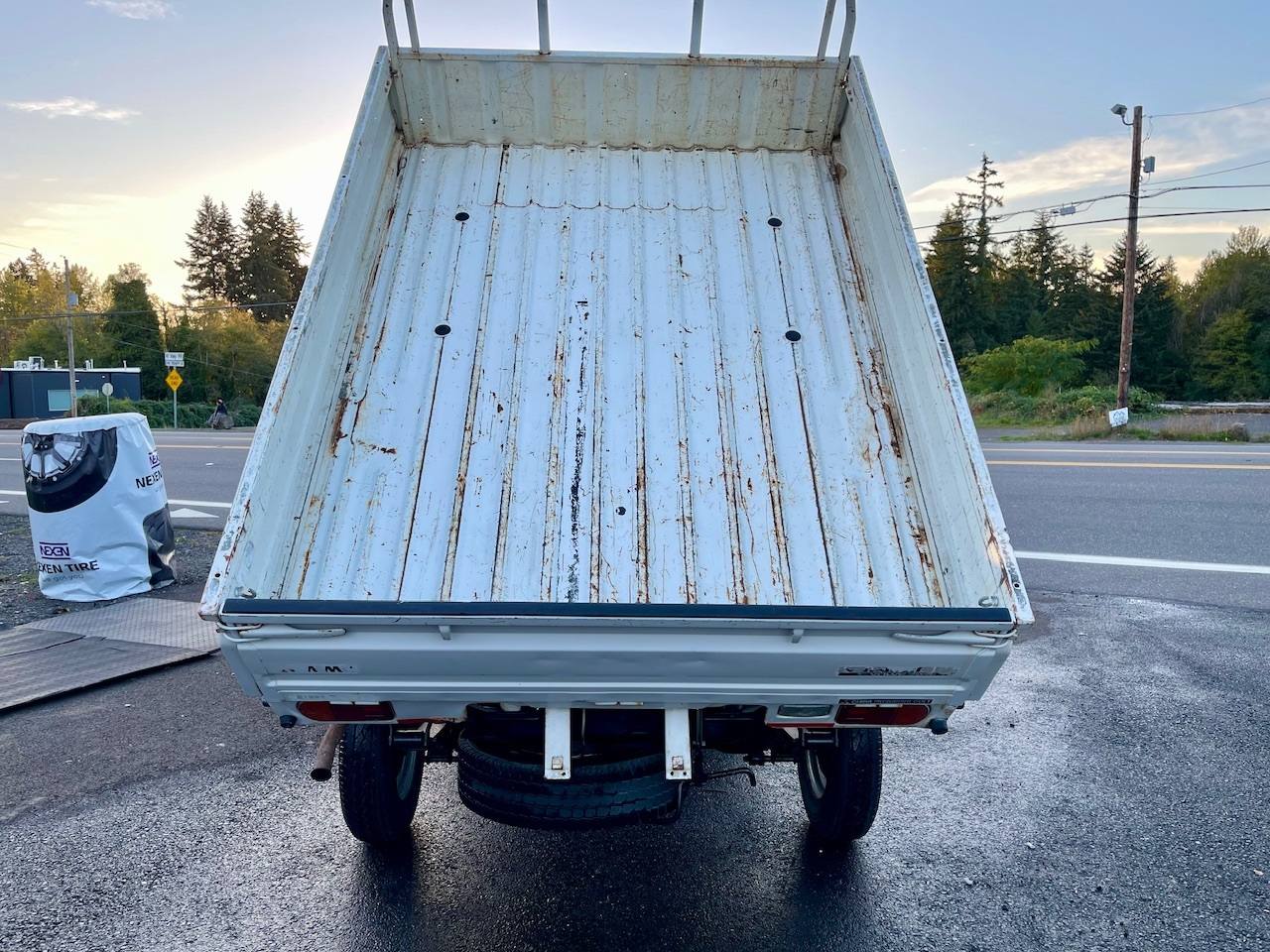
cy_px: 476
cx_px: 635
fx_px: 917
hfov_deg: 69.4
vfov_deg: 54.9
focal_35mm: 25
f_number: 1.6
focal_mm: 5.1
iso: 32
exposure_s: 1/257
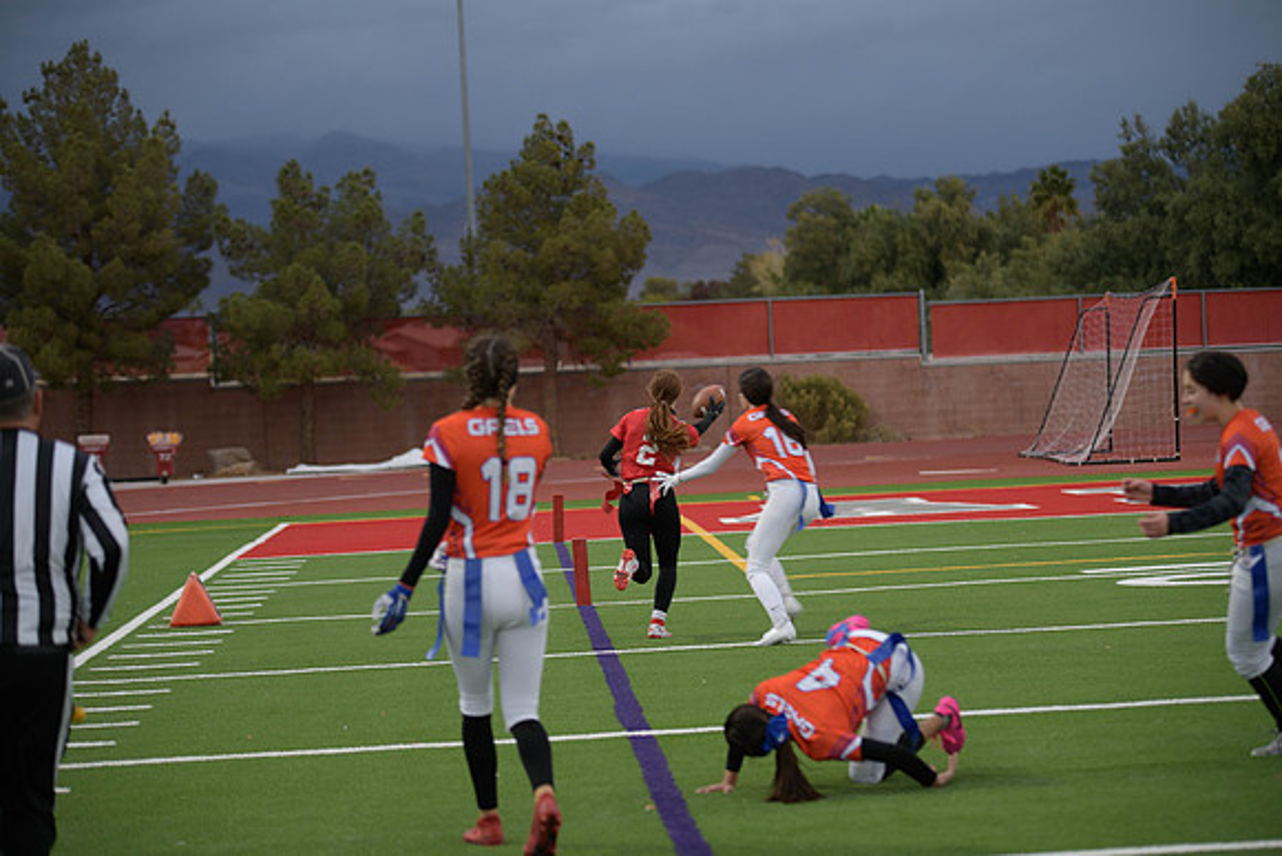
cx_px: 641
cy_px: 428
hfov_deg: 20.4
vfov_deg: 13.7
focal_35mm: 100
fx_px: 3562
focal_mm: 100
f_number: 2.8
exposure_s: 1/200
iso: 250
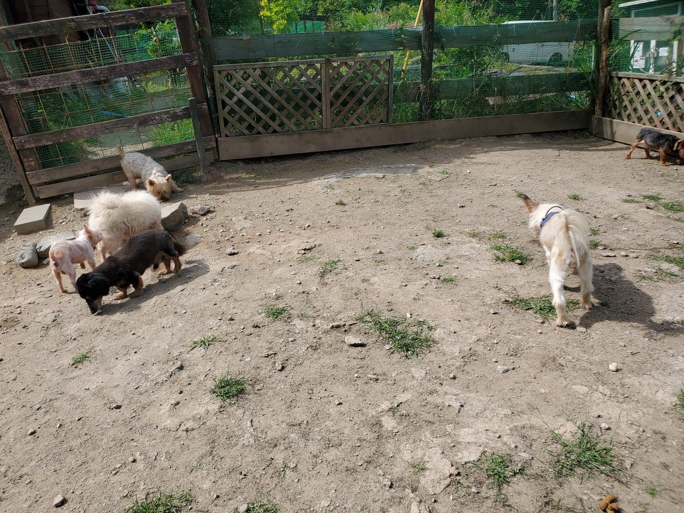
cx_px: 342
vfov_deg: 53.1
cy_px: 256
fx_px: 514
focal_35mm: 26
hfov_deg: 67.3
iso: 50
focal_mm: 4.3
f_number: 2.4
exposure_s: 1/1279
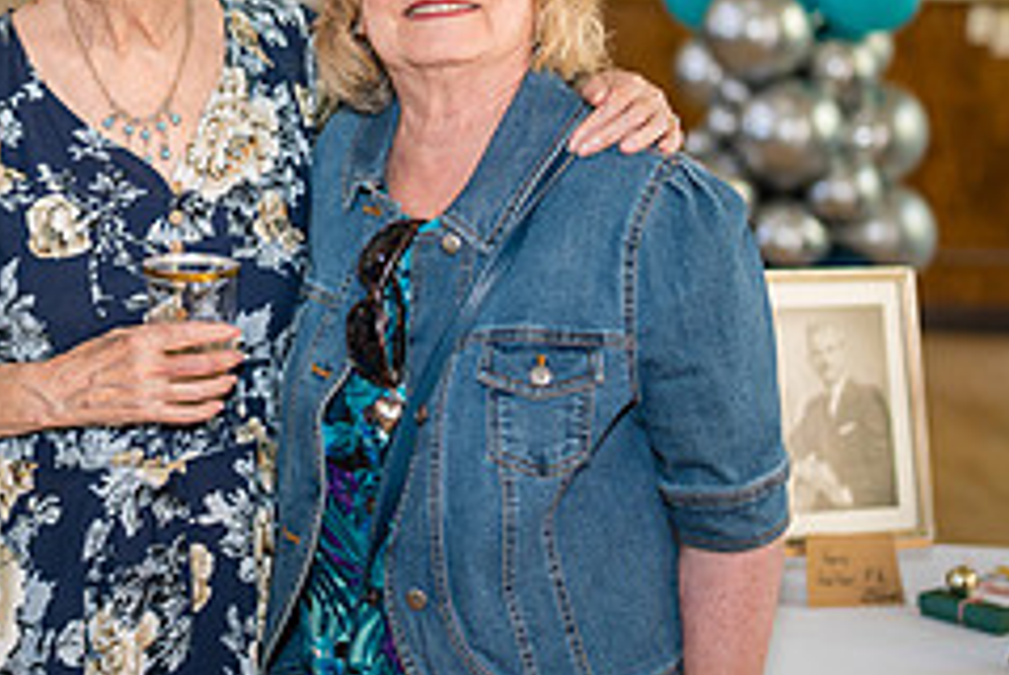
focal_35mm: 90
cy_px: 188
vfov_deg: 15.2
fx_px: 2526
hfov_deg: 22.1
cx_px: 118
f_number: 1.4
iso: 125
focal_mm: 35
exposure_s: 1/250
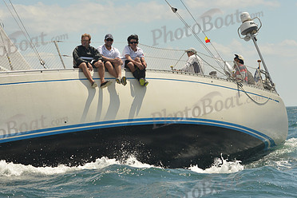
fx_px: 965
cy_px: 78
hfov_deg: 17.5
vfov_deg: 11.7
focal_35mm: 117
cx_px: 110
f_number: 7.1
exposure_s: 1/800
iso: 400
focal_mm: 75
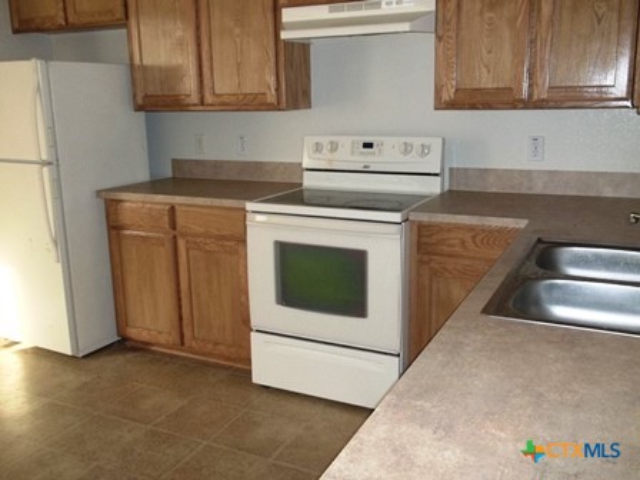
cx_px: 320
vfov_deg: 42.9
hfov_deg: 55.4
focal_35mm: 33
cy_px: 240
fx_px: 610
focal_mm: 5.9
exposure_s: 1/30
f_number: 3.3
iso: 160
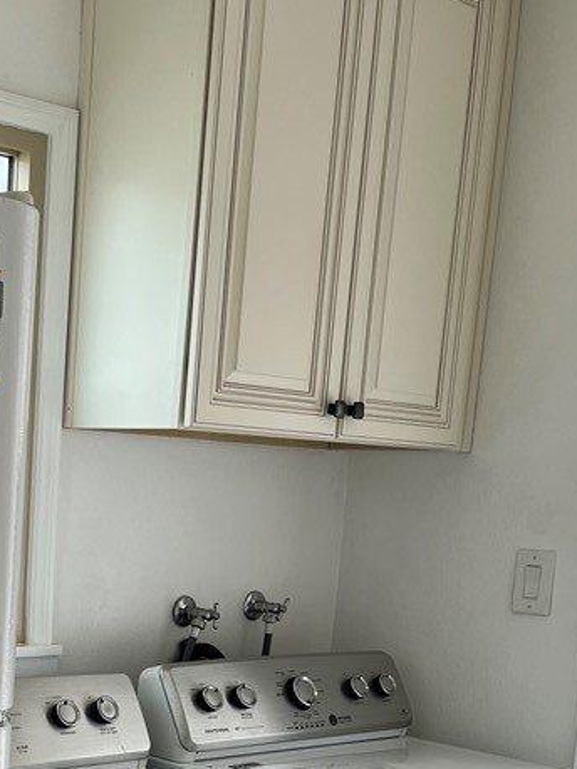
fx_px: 1290
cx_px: 47
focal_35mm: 58
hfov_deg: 24.4
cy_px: 720
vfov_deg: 31.4
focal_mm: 5.1
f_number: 1.6
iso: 50
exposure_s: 1/577
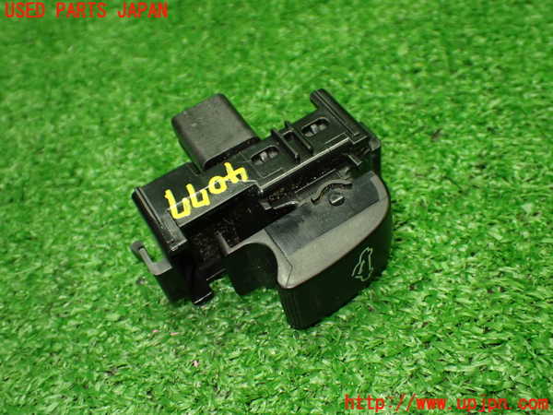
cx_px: 276
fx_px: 607
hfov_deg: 49.0
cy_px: 208
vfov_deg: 37.7
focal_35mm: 38
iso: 800
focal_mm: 6.83
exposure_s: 1/160
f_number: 2.7
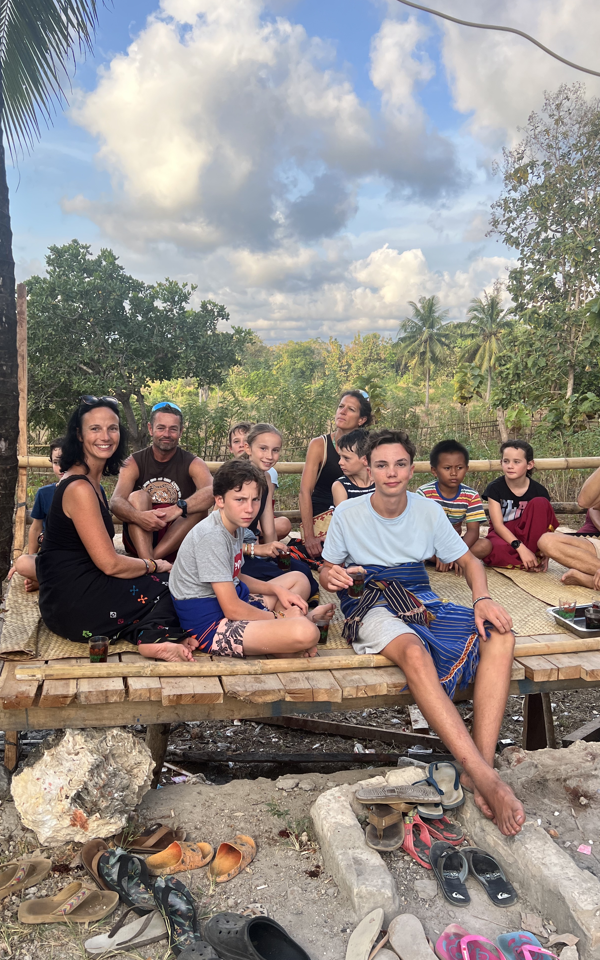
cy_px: 474
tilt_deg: -7.7
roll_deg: +0.1
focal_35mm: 29
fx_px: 759
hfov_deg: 43.0
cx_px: 258
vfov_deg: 64.6
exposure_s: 1/666
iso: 50
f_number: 1.5
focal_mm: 5.7
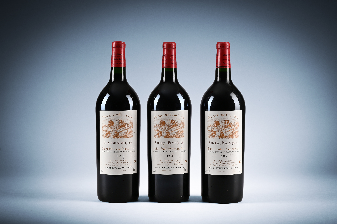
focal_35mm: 70
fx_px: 655
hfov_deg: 28.9
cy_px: 112
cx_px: 168
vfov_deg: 19.4
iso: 100
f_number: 22
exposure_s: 1/200
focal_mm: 70
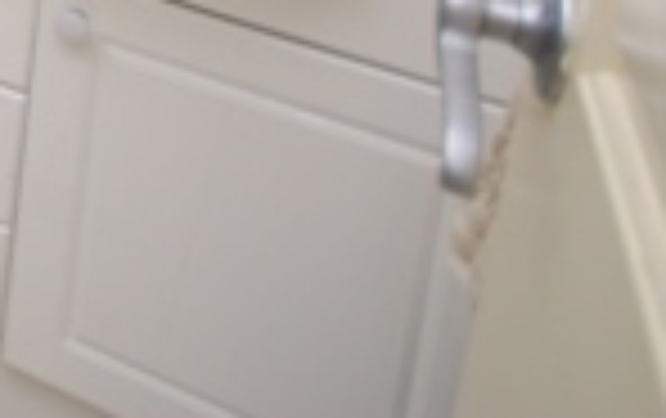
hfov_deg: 20.1
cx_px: -590
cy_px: -530
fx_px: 1200
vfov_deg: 14.5
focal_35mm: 66
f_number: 4
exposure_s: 1/60
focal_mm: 10
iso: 200
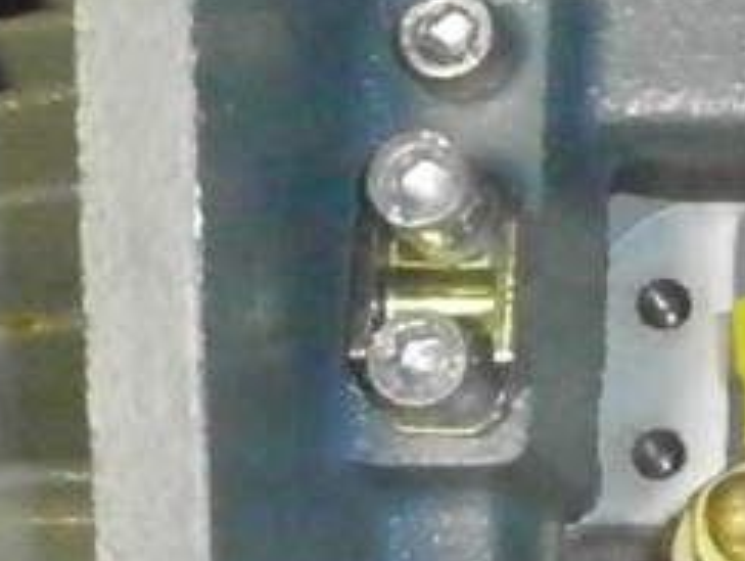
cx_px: 1346
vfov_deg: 10.2
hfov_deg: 12.6
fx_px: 3061
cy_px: 815
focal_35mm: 142
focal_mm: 4.8
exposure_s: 1/30
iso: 1600
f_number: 2.9
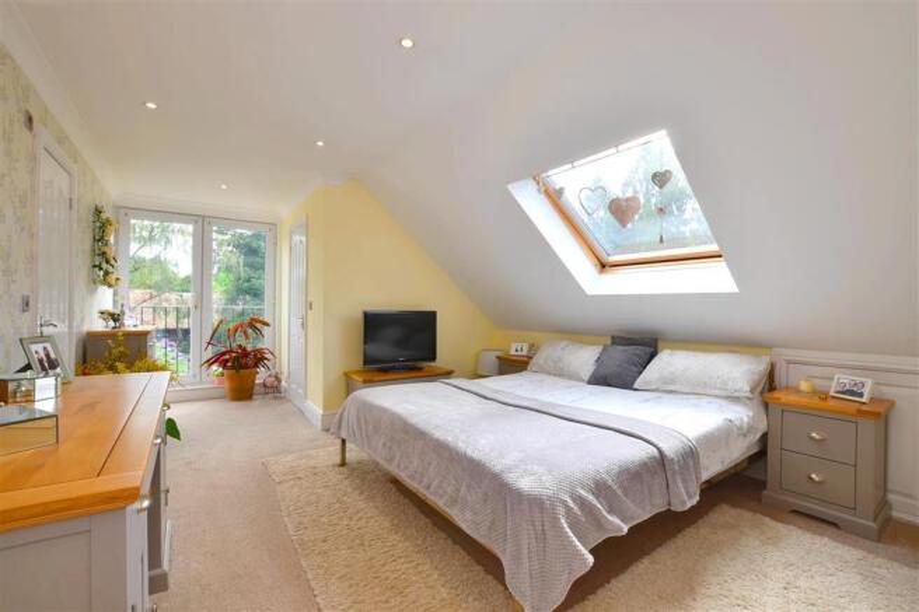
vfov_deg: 77.3
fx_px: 383
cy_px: 306
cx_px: 460
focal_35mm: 15
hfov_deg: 100.4
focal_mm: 10
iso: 400
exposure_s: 1/30
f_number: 11
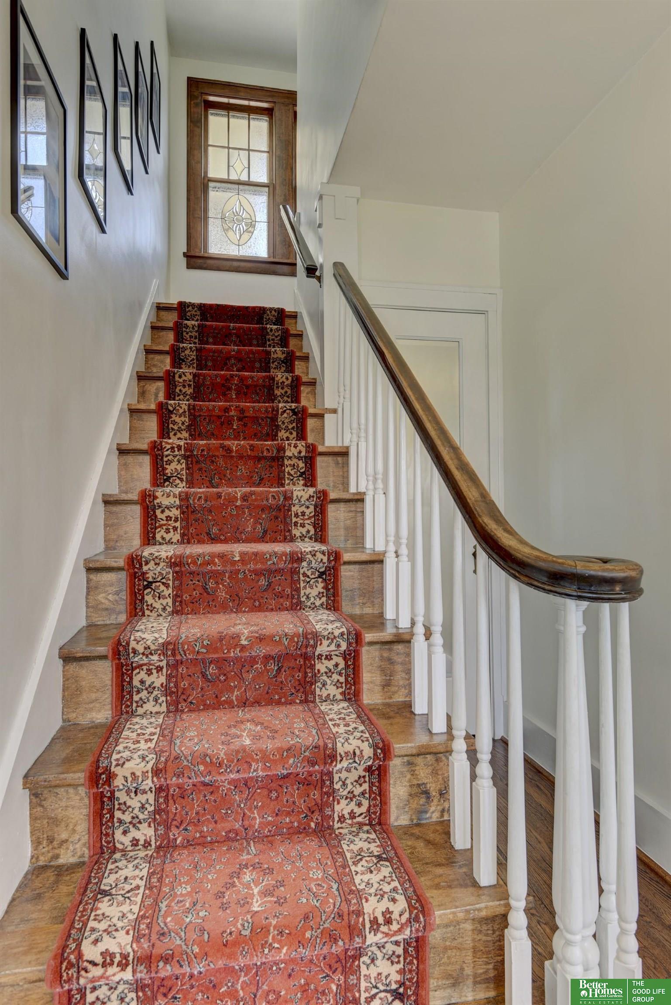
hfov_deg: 53.2
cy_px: 502
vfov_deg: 73.7
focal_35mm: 24
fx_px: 671
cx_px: 336
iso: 400
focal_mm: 24
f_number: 8
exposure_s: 1/5
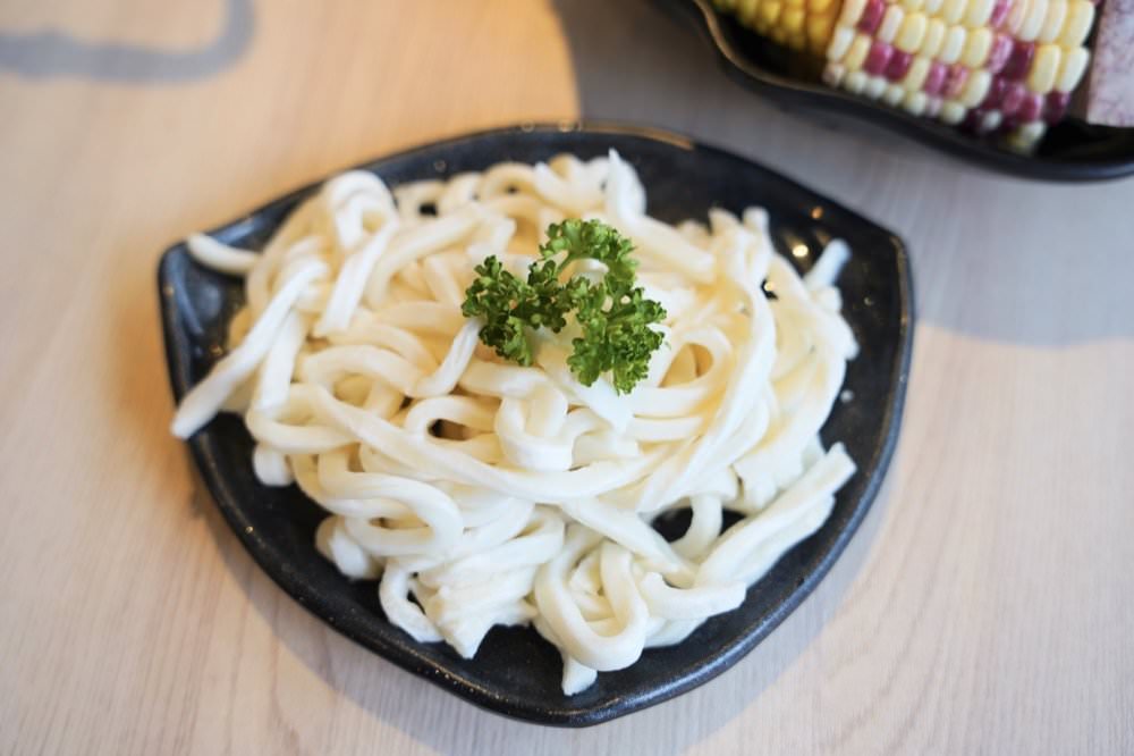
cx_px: 567
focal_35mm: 43
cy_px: 378
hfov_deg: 45.4
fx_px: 1354
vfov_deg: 31.2
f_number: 4
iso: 160
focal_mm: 43
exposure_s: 1/60
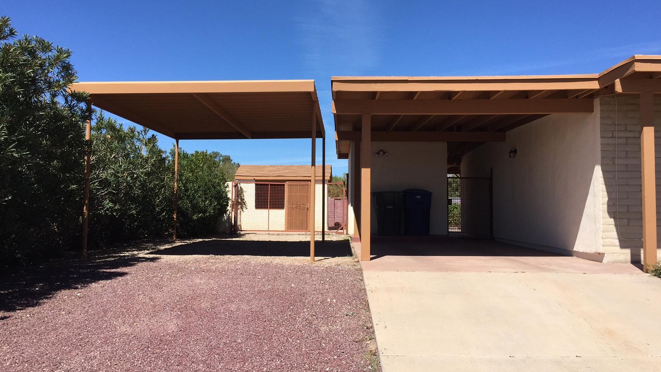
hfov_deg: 61.0
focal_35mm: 32
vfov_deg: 36.7
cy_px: 188
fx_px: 561
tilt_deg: +2.9
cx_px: 332
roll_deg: -0.9
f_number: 2.2
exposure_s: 1/2825
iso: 32
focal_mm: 4.15
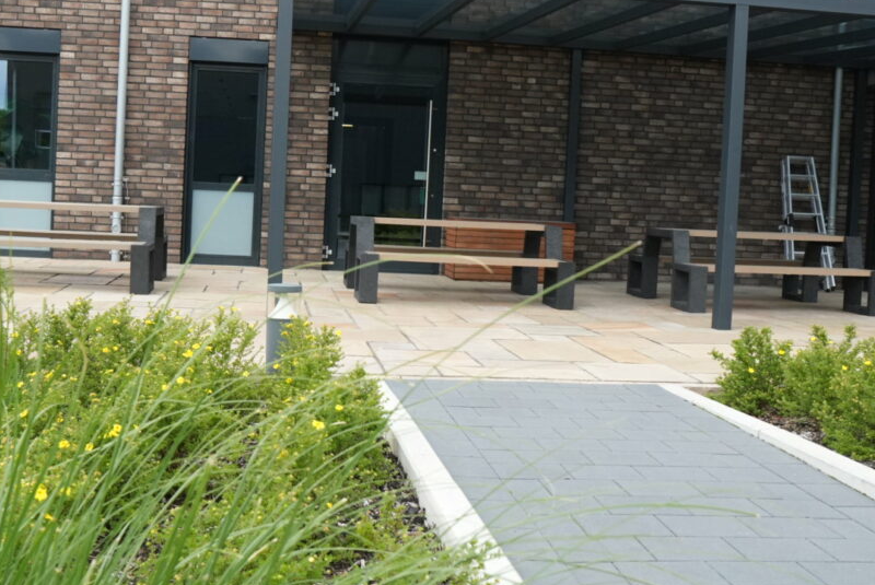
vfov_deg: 31.4
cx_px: 376
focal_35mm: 43
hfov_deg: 45.5
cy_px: 274
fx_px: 1040
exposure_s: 1/1250
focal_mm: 19
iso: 1250
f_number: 7.1
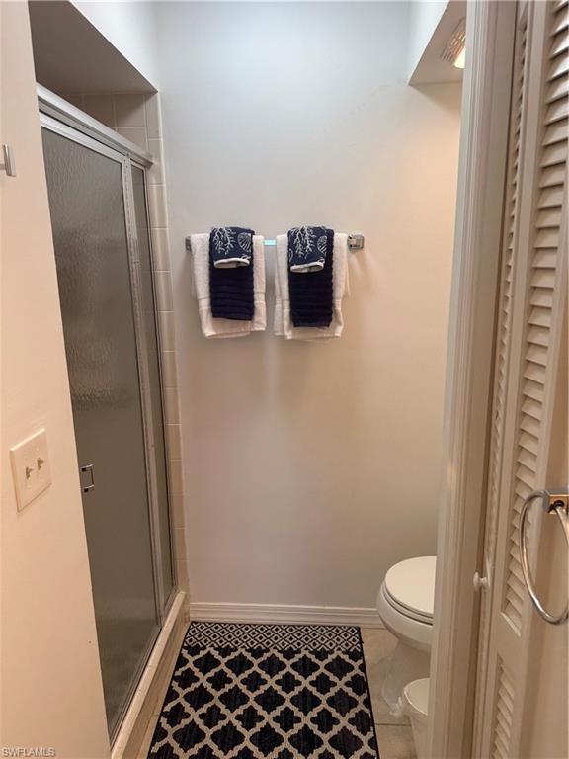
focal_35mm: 24
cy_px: 380
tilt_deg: -14.3
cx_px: 284
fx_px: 526
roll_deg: +0.2
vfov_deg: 71.6
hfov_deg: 56.8
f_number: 1.78
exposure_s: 1/120
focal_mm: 6.86
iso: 80
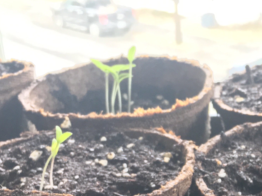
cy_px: 198
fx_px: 598
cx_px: 276
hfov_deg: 23.4
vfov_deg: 18.2
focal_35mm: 79
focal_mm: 4.15
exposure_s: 1/30
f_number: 2.2
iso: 80
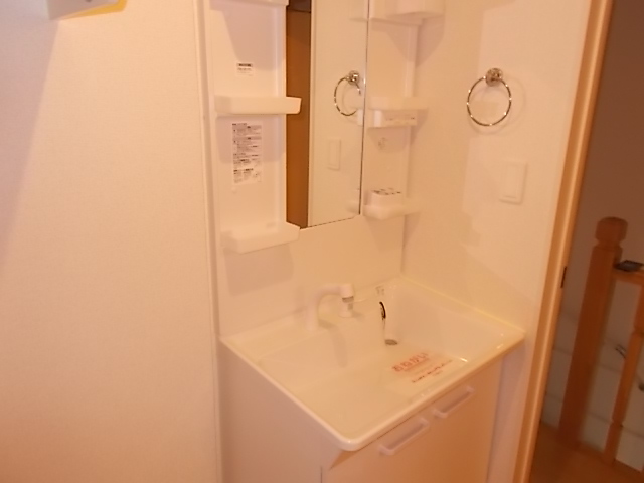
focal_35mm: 26
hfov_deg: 67.3
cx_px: 322
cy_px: 242
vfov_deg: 53.1
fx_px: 484
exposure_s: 1/25
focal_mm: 4.6
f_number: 3.2
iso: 200
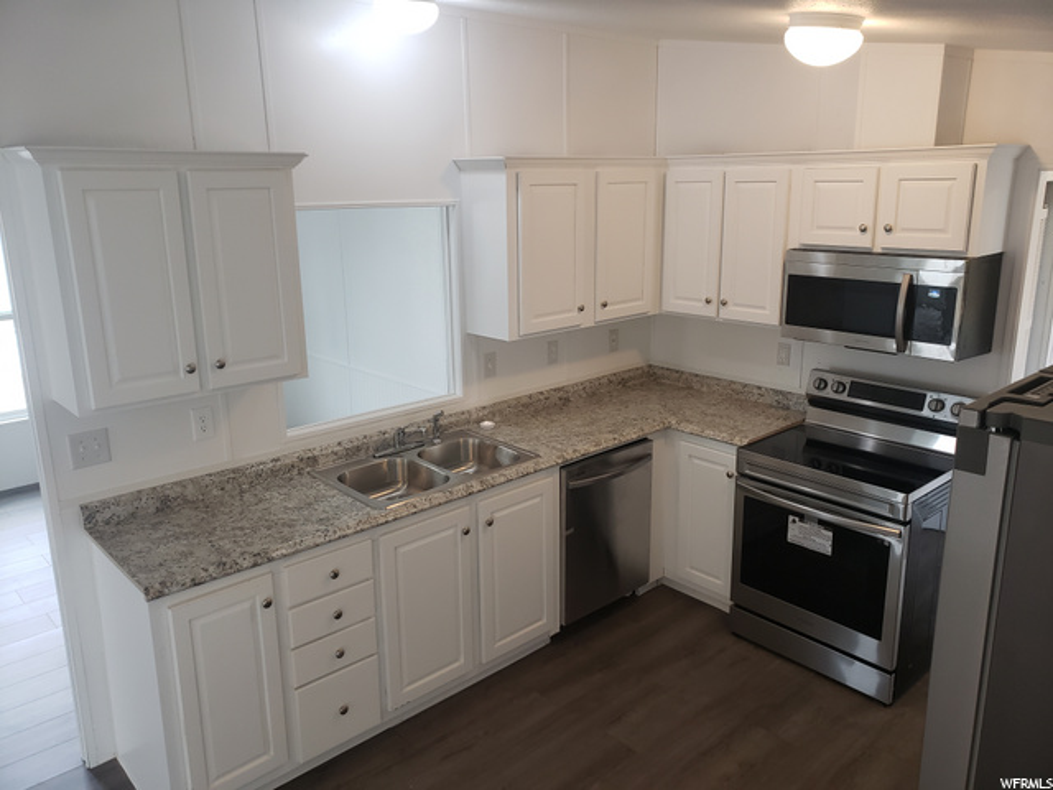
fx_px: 791
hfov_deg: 67.3
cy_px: 395
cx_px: 526
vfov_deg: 53.1
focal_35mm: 26
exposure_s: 1/60
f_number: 2.4
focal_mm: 4.3
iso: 200
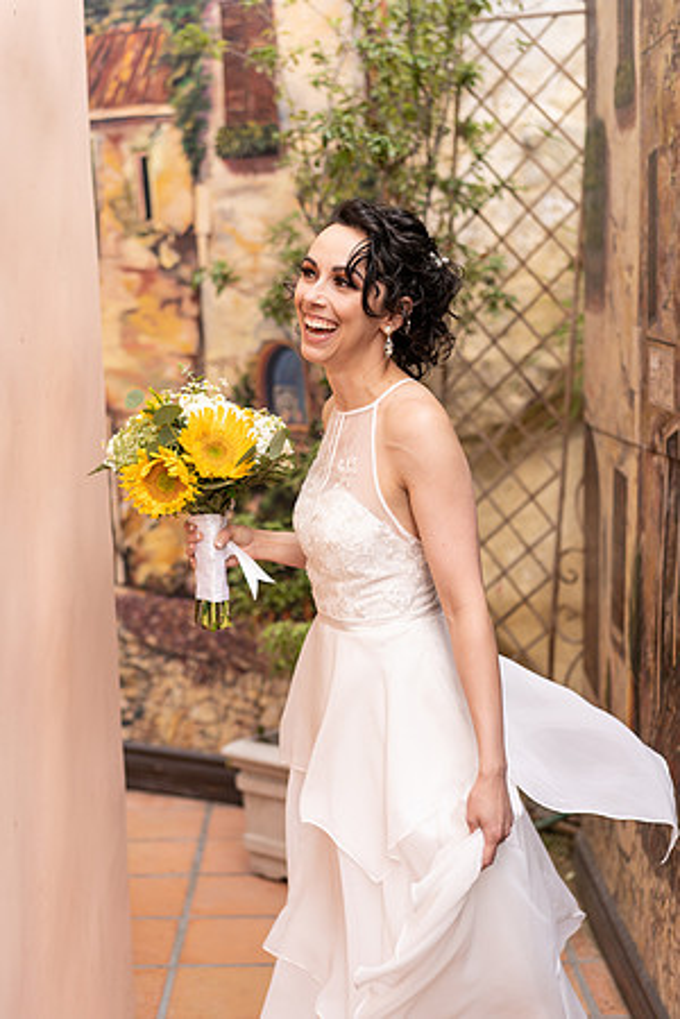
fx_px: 1558
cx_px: 340
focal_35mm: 55
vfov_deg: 36.2
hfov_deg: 24.6
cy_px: 510
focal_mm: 55
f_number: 2.5
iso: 320
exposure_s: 1/500
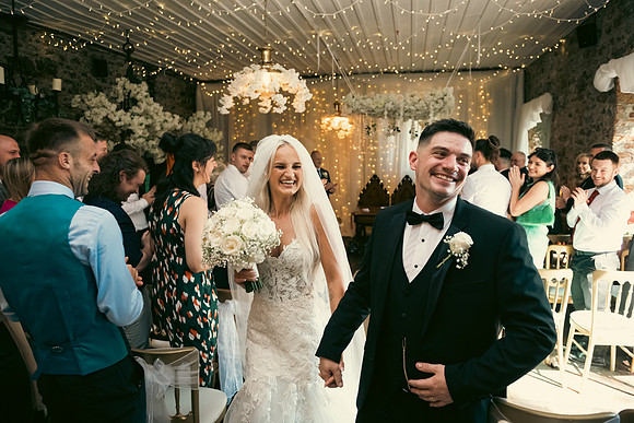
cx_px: 317
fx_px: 423
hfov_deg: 73.7
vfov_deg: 53.2
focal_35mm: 24
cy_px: 212
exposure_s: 1/160
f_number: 3.5
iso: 1250
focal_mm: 24
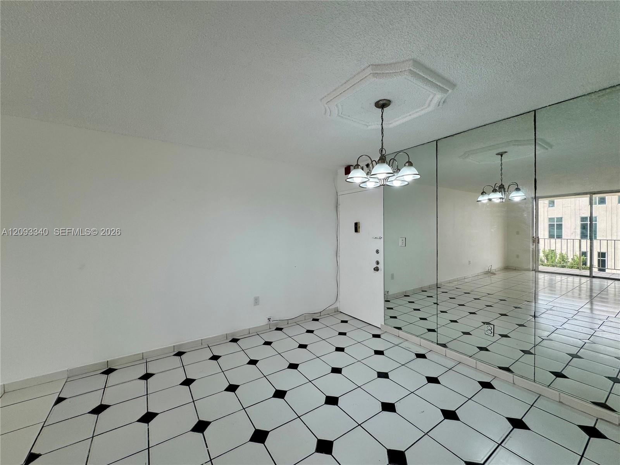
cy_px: 232
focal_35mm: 14
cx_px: 310
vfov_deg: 85.7
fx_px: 251
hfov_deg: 102.1
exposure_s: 1/120
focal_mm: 2.22
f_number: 2.2
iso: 50
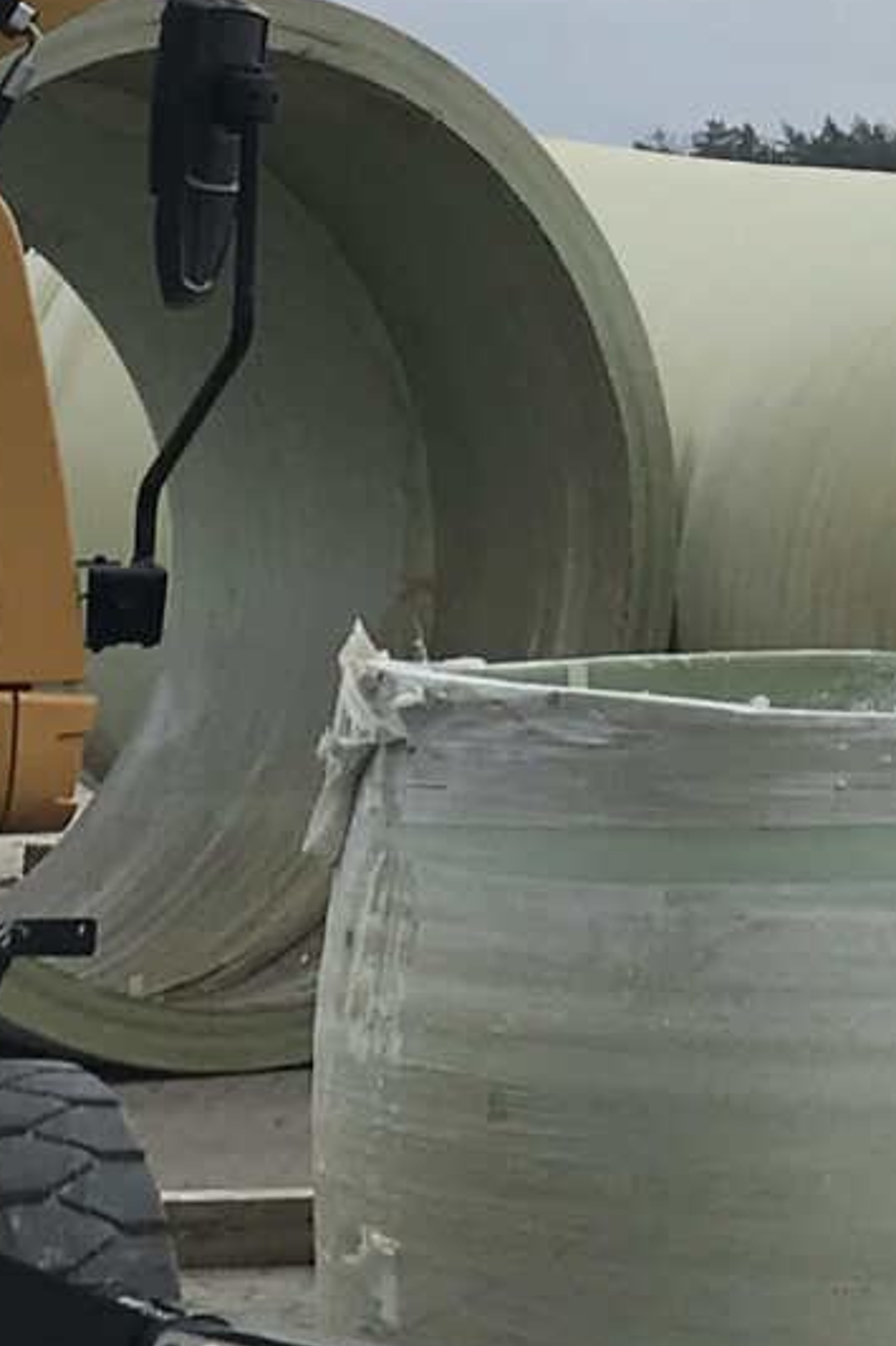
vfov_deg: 14.5
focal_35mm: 140
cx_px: 1012
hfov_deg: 9.7
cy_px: 164
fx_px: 5230
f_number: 1.8
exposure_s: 1/2037
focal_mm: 4
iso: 20
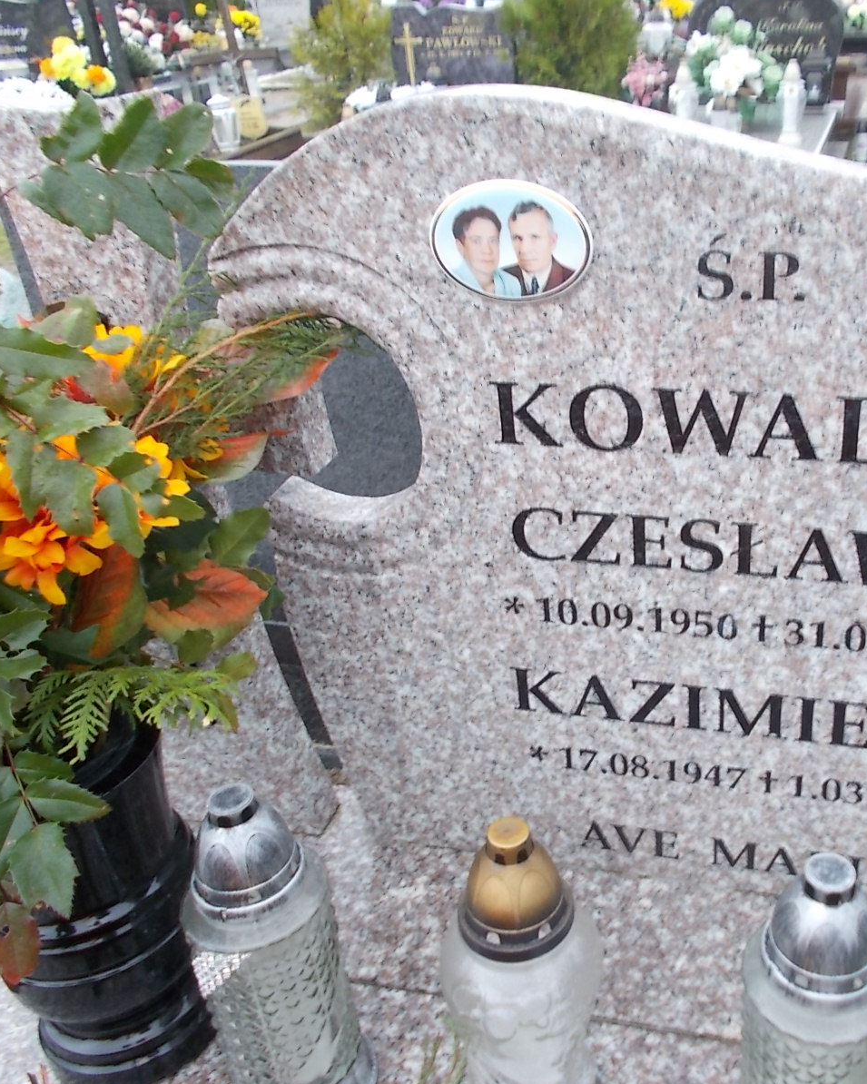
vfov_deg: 52.8
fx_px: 1091
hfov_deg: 42.6
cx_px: 599
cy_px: 543
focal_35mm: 34
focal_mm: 4.6
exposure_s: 1/25
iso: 125
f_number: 3.2
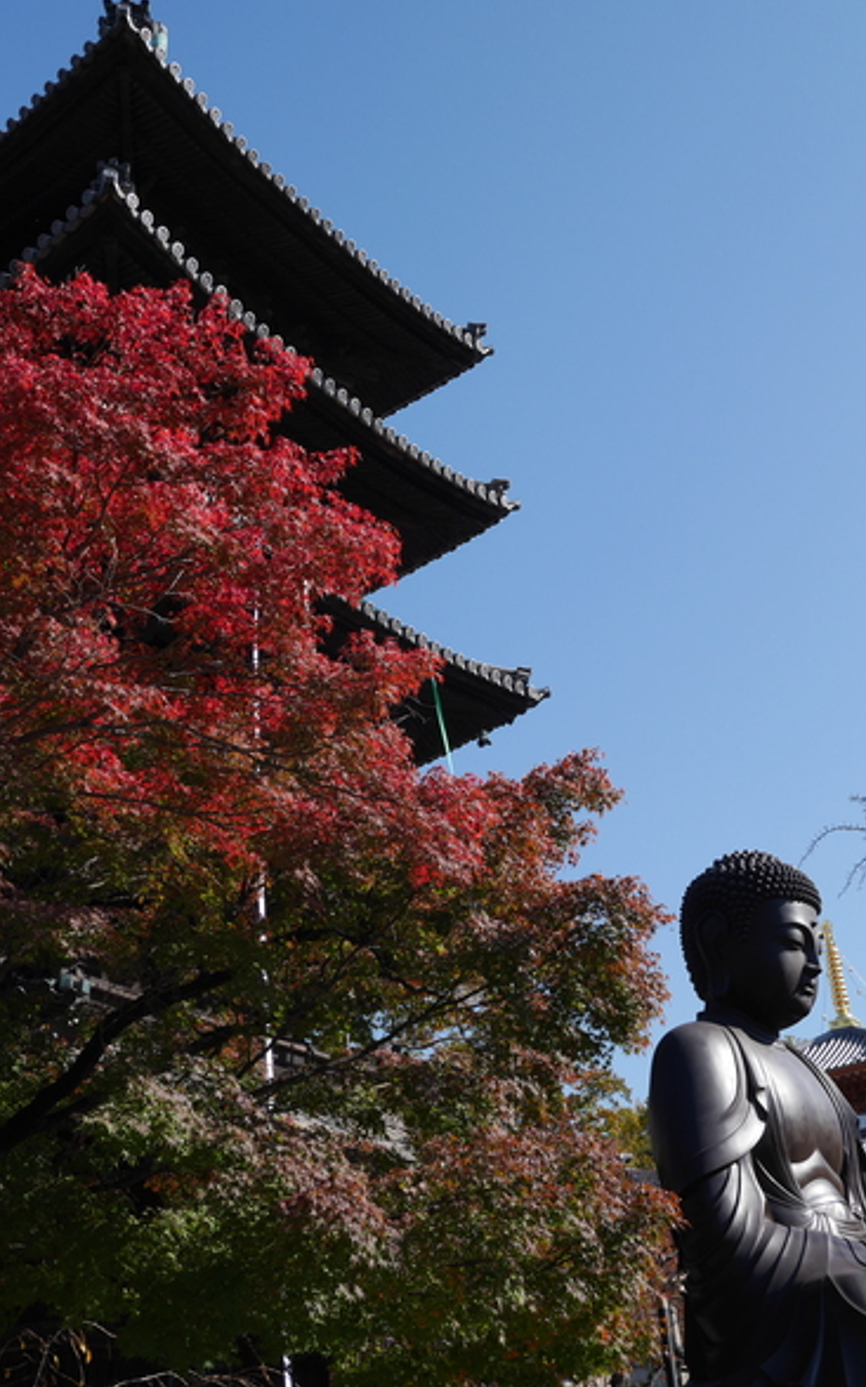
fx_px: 1474
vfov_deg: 50.4
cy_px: 682
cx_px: 402
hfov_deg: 32.7
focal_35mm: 39
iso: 200
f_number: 7.1
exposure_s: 1/320
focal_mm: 18
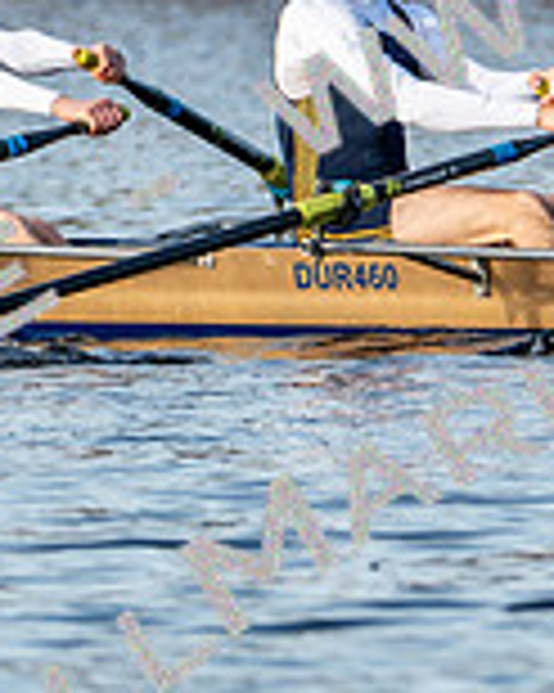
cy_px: 169
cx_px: 811
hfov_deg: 1.2
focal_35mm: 1290
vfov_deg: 1.5
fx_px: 26465
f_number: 6.3
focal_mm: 365
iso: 1000
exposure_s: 1/2000
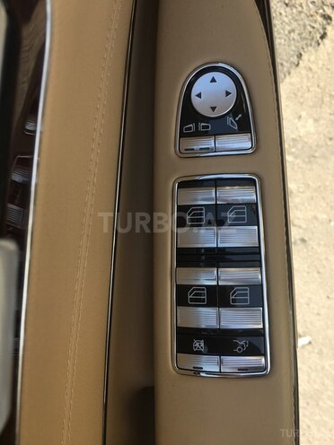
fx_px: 373
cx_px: 167
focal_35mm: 29
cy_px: 222
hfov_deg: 48.2
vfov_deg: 61.7
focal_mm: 4.15
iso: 25
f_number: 2.2
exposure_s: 1/228
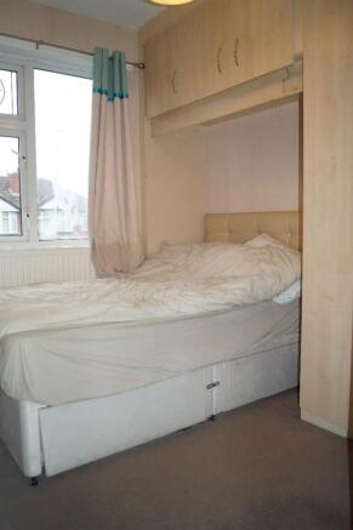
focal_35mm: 39
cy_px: 265
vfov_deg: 49.6
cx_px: 176
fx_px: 574
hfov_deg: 34.2
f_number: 4.5
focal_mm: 26
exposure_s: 1/160
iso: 640
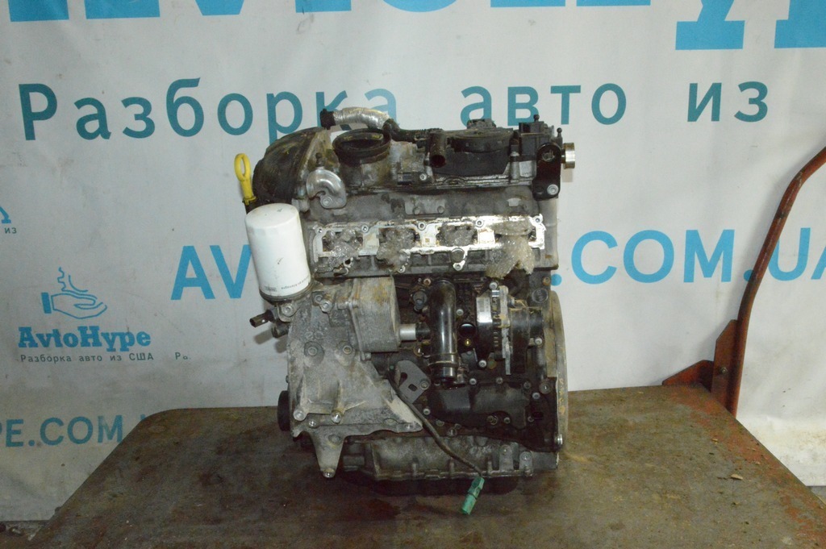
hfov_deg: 59.5
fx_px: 722
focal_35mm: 32
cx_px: 413
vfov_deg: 41.6
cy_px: 274
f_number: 25
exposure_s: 1/50
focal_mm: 21
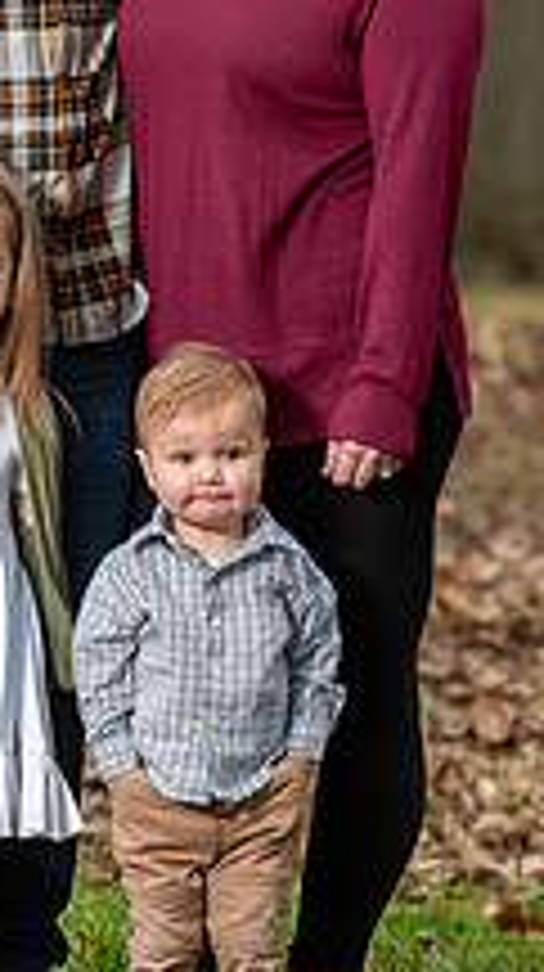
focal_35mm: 339
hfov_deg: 3.6
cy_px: 220
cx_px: 31
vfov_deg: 6.4
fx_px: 8721
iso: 200
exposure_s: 1/125
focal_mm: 155
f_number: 4
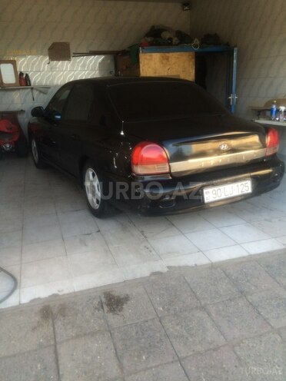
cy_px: 190
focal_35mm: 29
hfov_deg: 48.2
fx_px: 319
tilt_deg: -18.2
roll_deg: +2.8
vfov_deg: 61.7
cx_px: 143
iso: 32
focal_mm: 4.15
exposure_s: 1/149
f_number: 2.2
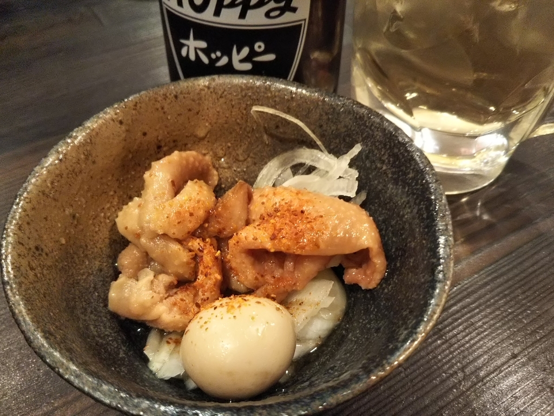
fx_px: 480
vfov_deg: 46.8
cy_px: 208
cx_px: 277
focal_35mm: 30
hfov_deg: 60.0
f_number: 2.2
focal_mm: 4
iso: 250
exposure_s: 1/20
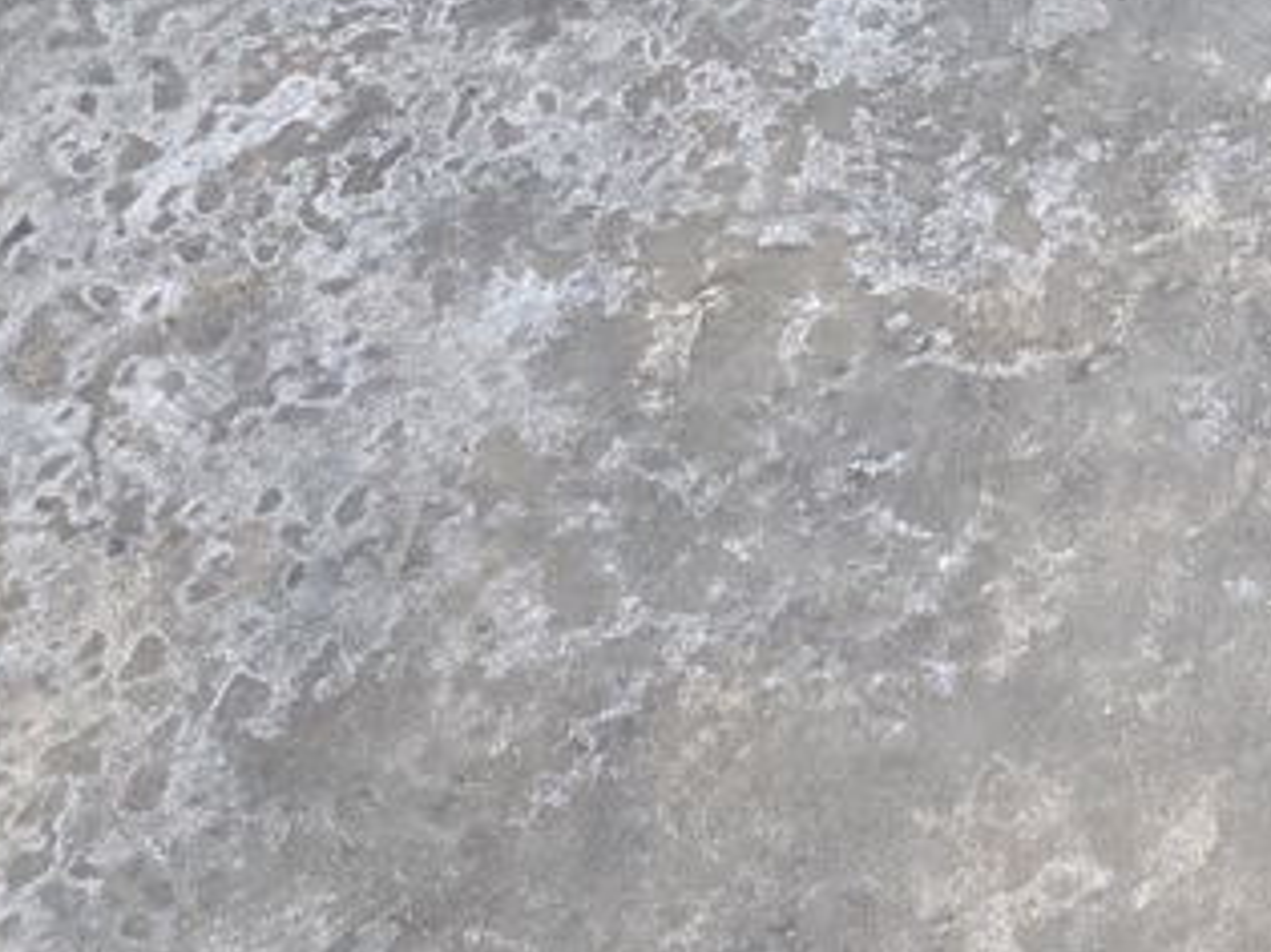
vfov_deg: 11.5
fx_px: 4294
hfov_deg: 14.2
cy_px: -871
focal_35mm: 117
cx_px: 2526
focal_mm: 6.3
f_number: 1.7
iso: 800
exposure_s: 1/120
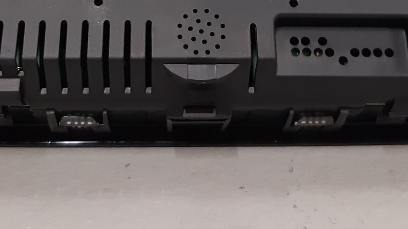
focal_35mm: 69
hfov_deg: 30.6
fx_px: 746
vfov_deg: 16.7
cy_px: -46
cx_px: 195
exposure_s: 1/50
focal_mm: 3.93
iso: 200
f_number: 1.7
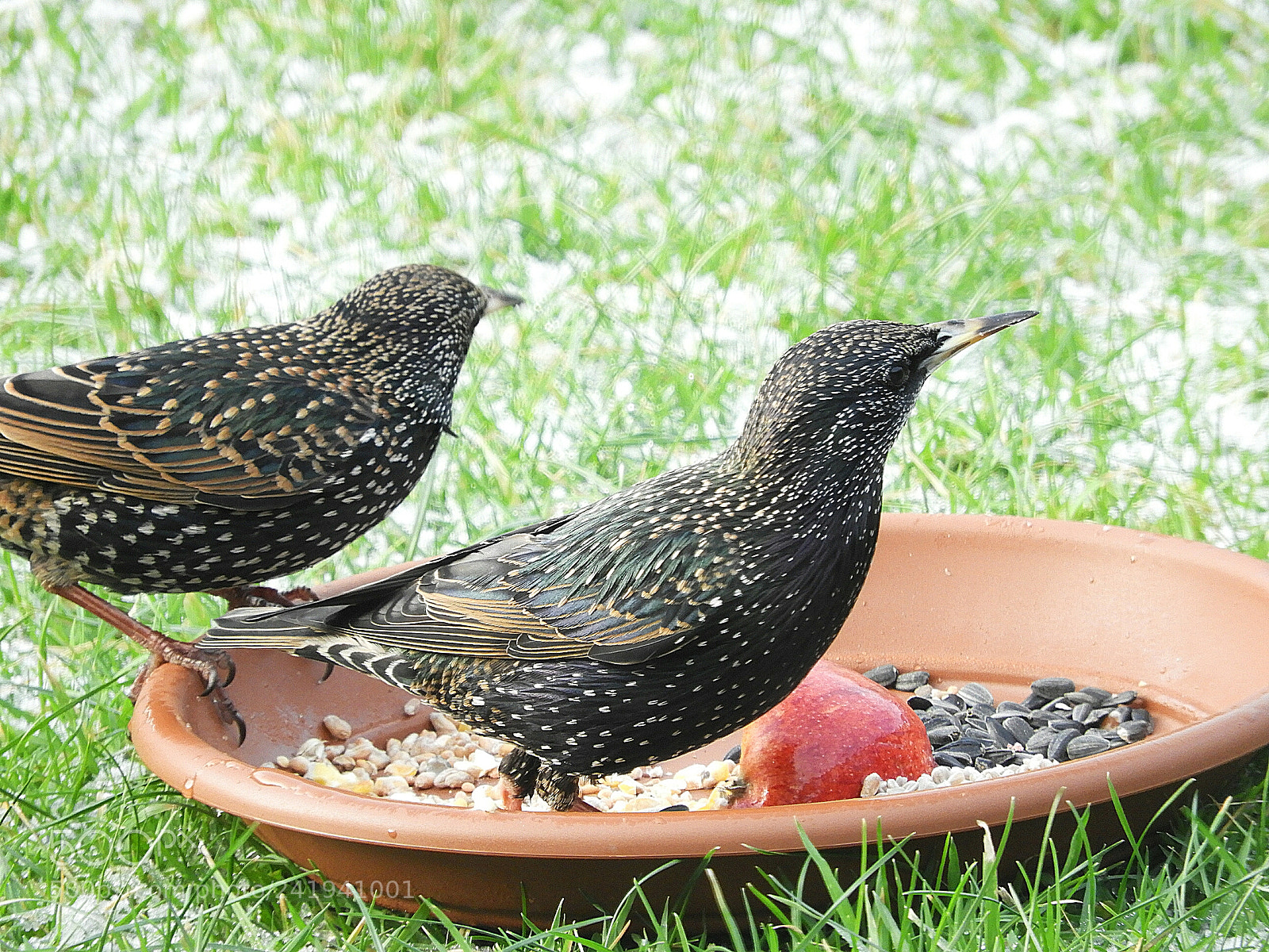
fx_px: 40325
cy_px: 476
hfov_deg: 1.8
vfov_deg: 1.4
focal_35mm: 1100
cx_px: 634
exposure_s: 1/100
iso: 400
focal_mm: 197.1
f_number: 5.6
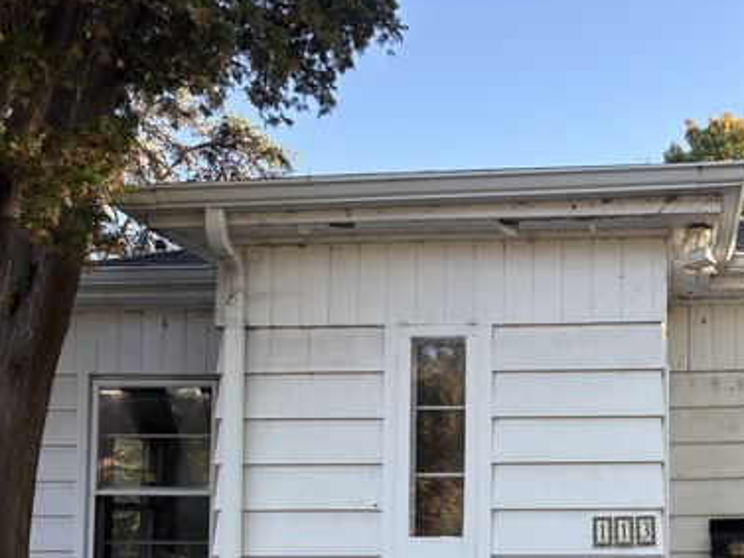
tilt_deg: +2.7
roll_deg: +0.9
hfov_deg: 39.6
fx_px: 989
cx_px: 593
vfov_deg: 30.4
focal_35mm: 46
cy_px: 485
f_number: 1.6
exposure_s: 1/482
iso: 64
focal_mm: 5.96
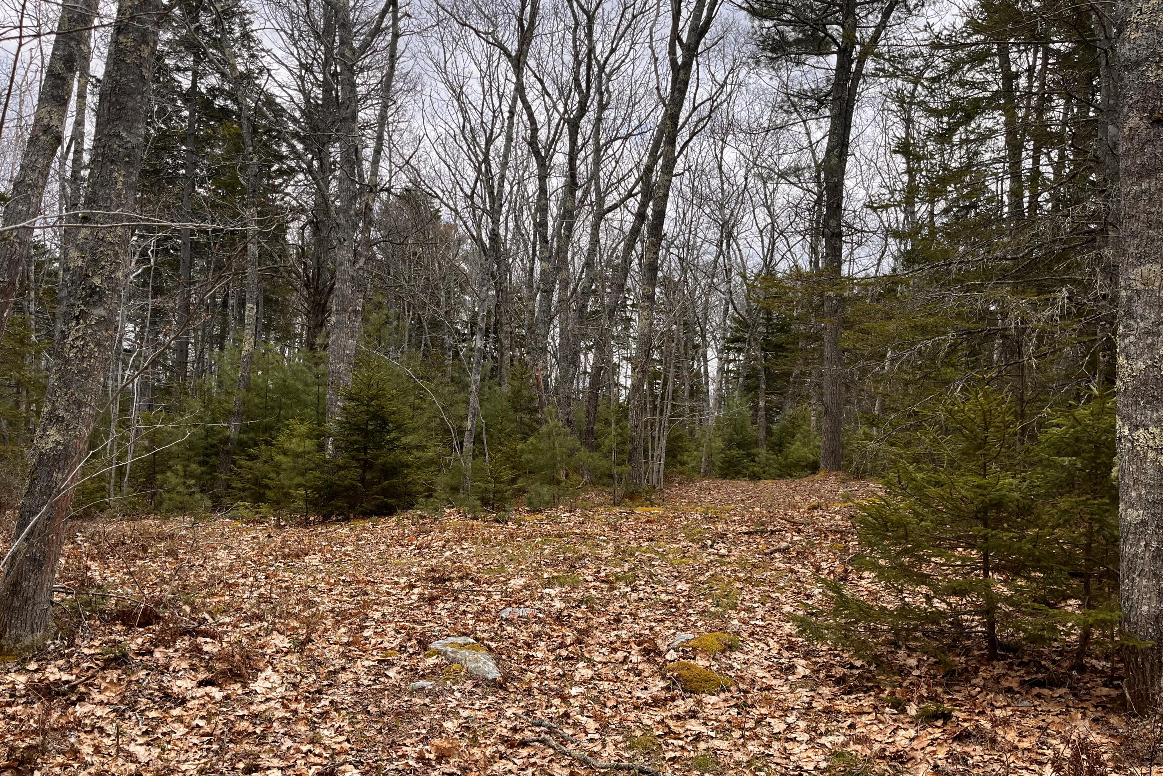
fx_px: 905
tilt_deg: +0.4
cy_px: 435
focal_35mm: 28
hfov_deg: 65.5
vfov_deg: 46.3
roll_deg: -3.7
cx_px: 571
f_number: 1.6
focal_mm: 5.1
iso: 50
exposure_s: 1/727
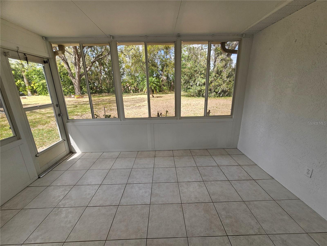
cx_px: 164
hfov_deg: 106.2
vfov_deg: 89.9
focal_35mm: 13
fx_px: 123
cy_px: 123
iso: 50
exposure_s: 1/236
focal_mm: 2.2
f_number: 2.2
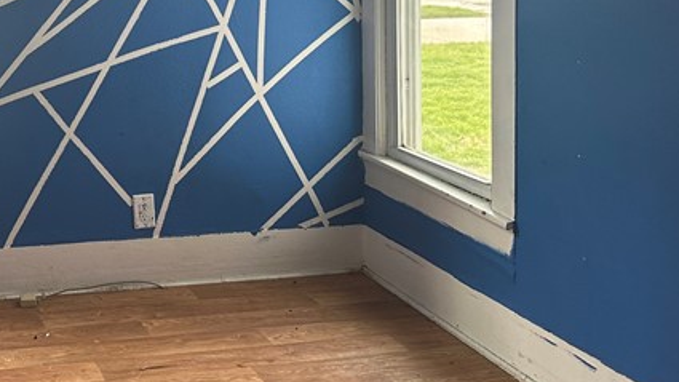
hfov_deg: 30.6
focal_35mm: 63
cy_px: -13
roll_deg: +0.0
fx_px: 1134
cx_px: -26
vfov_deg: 18.5
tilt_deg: -3.4
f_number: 1.78
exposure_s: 1/121
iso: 100
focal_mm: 6.86
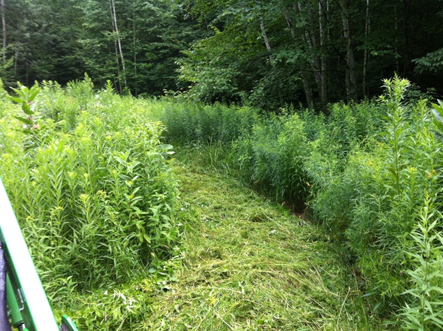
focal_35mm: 35
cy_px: 166
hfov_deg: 52.7
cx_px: 222
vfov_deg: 40.6
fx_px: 447
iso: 80
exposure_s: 1/176
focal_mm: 3.85
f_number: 2.8
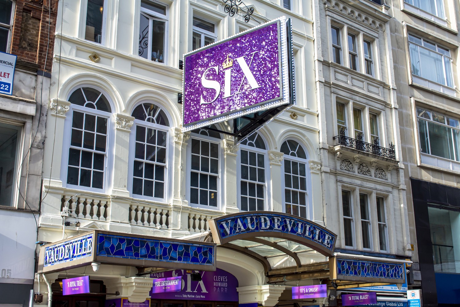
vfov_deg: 29.9
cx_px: 230
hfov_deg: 43.6
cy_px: 154
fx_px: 575
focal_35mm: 45
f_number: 8
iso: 320
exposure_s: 1/500
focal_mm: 30
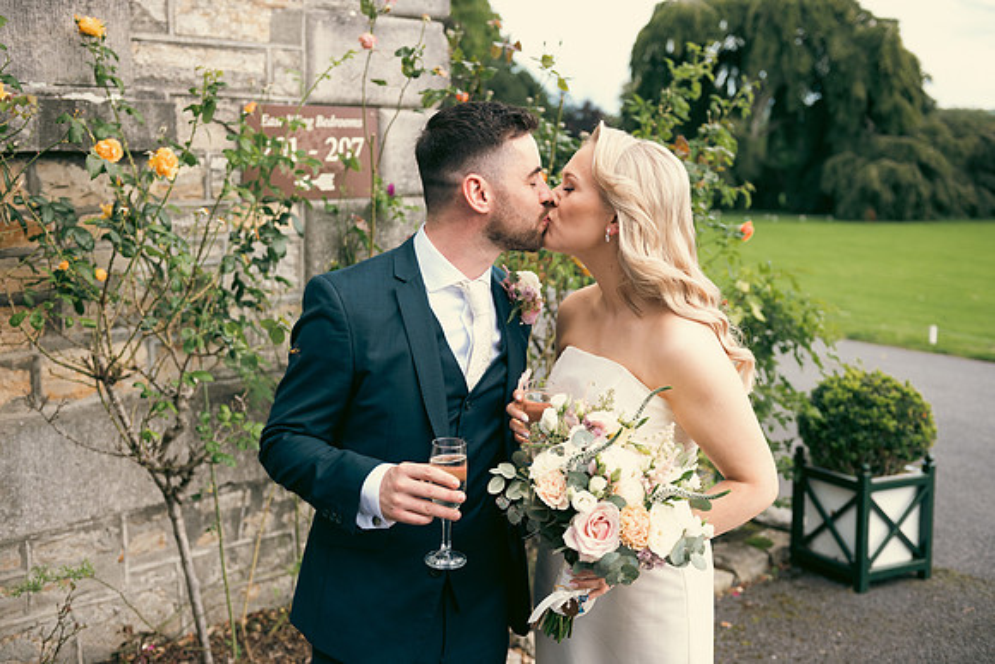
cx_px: 498
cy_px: 332
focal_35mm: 40
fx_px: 1106
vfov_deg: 33.4
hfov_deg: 48.4
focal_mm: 40
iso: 100
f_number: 3.5
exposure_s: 1/200
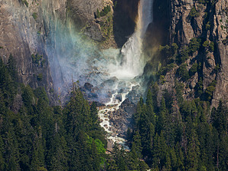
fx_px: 3824
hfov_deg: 3.4
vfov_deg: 2.6
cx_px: 114
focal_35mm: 581
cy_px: 7
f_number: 16
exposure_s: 1/200
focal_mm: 400
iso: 160
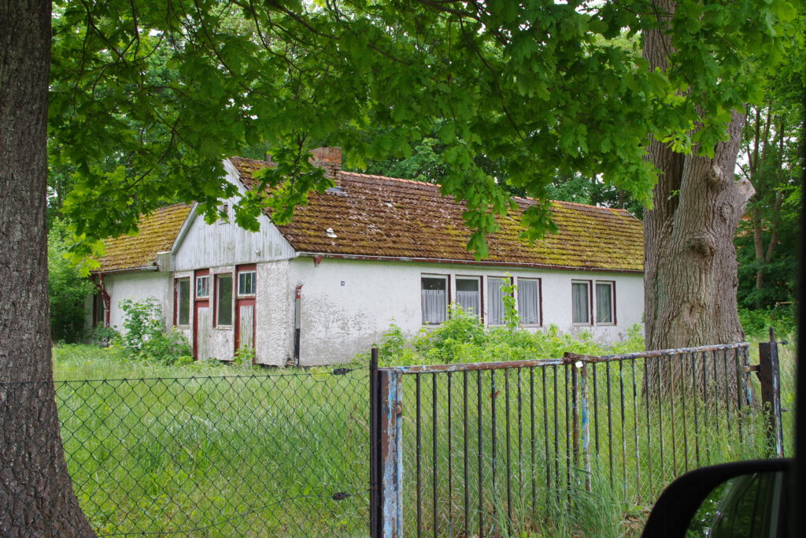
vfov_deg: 38.9
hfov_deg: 55.8
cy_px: 269
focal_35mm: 34
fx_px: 761
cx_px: 403
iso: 200
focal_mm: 23.13
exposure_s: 1/50
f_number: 10
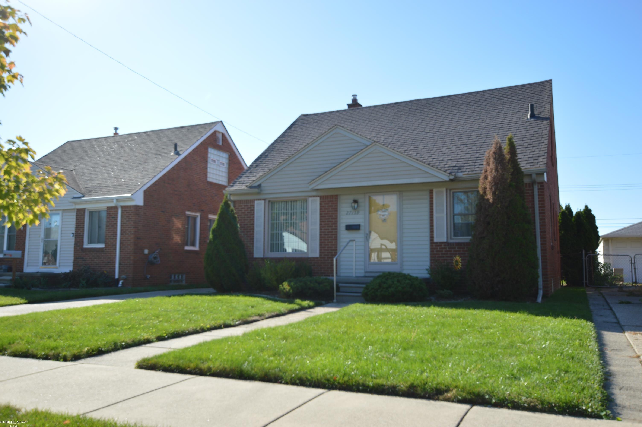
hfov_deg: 62.0
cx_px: 321
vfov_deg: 43.5
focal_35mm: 30
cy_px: 214
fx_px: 535
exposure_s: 1/250
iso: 100
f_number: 5.6
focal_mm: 20
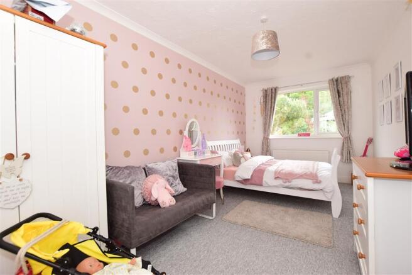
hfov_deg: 100.4
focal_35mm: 15
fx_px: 172
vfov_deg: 77.3
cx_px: 206
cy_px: 138
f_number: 8
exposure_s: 1/40
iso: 400
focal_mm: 10
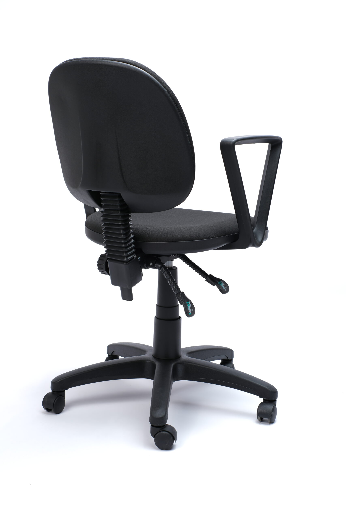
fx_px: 764
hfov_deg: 25.5
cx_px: 173
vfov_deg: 37.5
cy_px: 260
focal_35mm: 53
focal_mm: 35
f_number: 8
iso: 100
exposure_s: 1/180
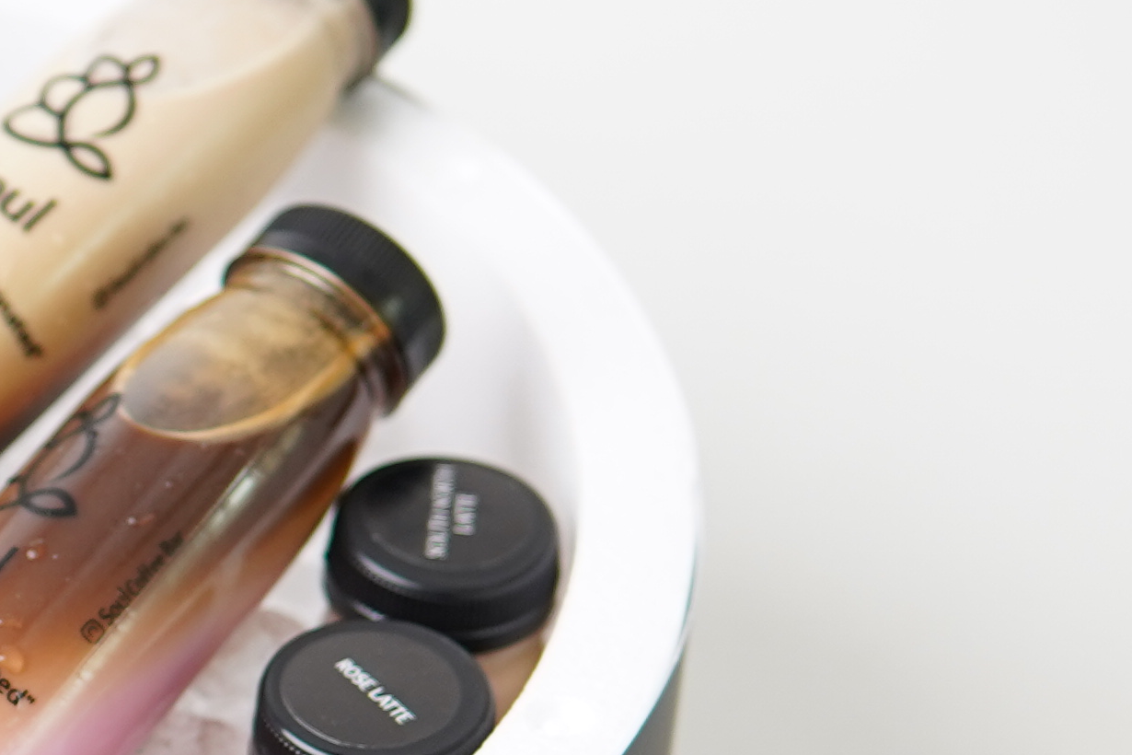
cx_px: -341
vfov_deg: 9.5
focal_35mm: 144
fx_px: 4528
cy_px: 649
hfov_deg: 13.7
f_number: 1.8
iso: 320
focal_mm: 30
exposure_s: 1/160
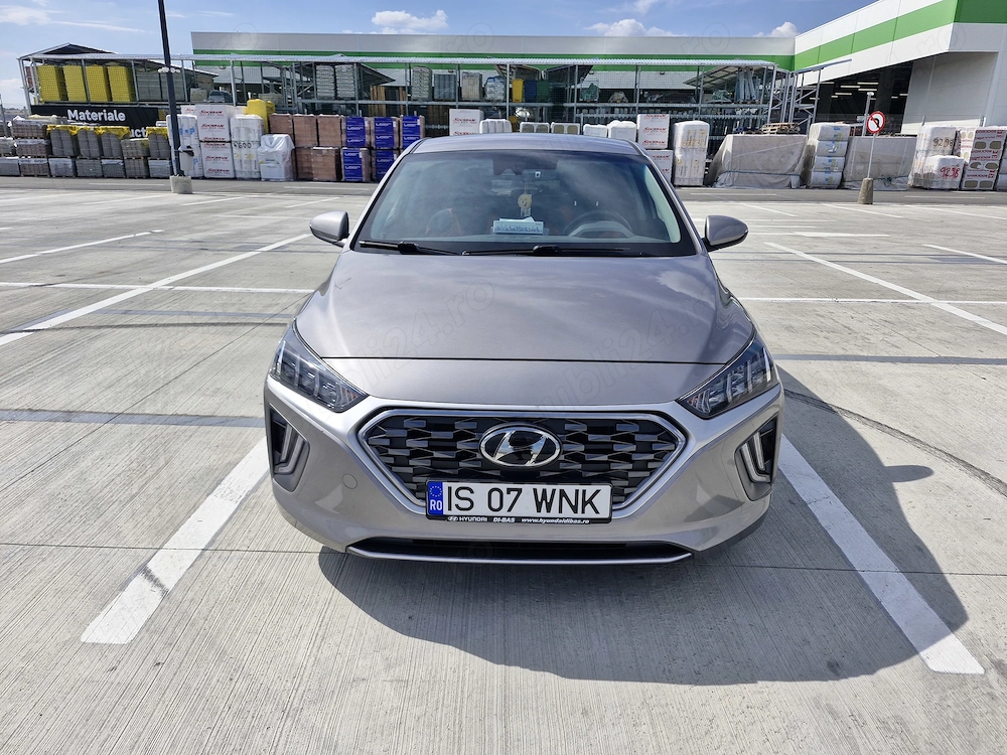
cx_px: 504
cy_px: 378
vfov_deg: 58.9
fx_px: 669
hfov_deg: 73.9
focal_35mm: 23
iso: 50
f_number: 1.8
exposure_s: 1/2904
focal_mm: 5.54
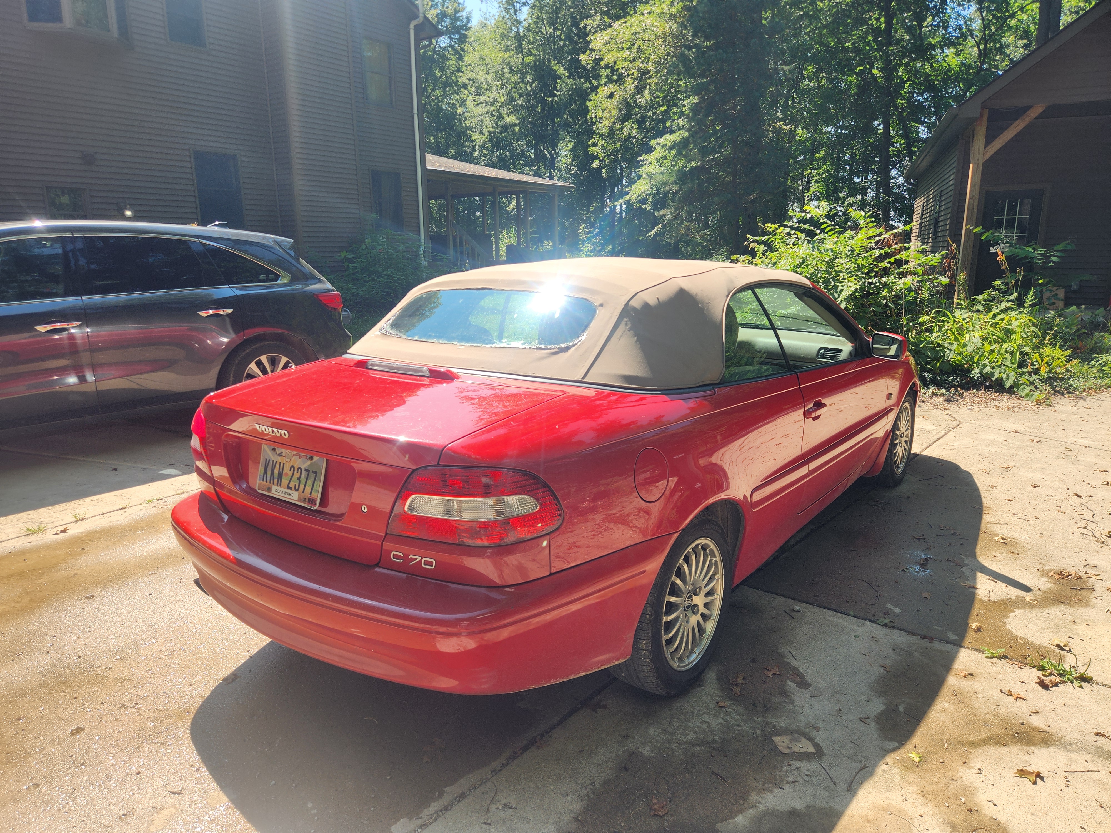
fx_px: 738
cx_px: 556
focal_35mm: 23
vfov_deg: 58.9
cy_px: 416
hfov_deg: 73.9
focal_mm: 5.4
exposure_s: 1/715
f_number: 1.8
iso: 20
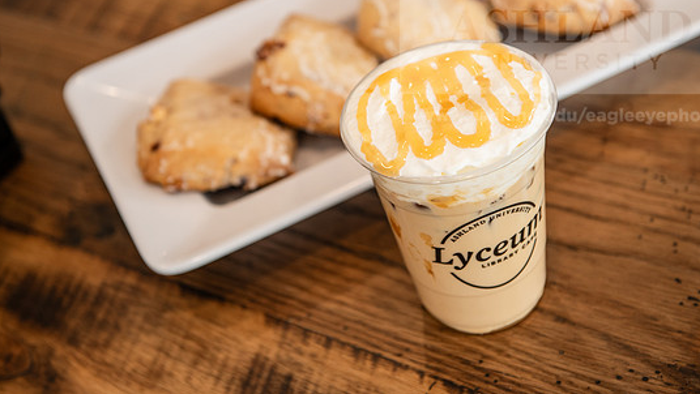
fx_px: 1263
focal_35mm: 68
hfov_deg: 31.0
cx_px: 360
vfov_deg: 17.7
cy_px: 143
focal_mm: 60
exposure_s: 1/200
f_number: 3.5
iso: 500
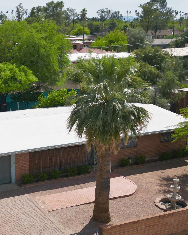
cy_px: 129
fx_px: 313
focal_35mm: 45
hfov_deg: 32.2
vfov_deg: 41.1
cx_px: 28
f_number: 1.7
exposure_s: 1/5000
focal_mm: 6.72
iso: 150
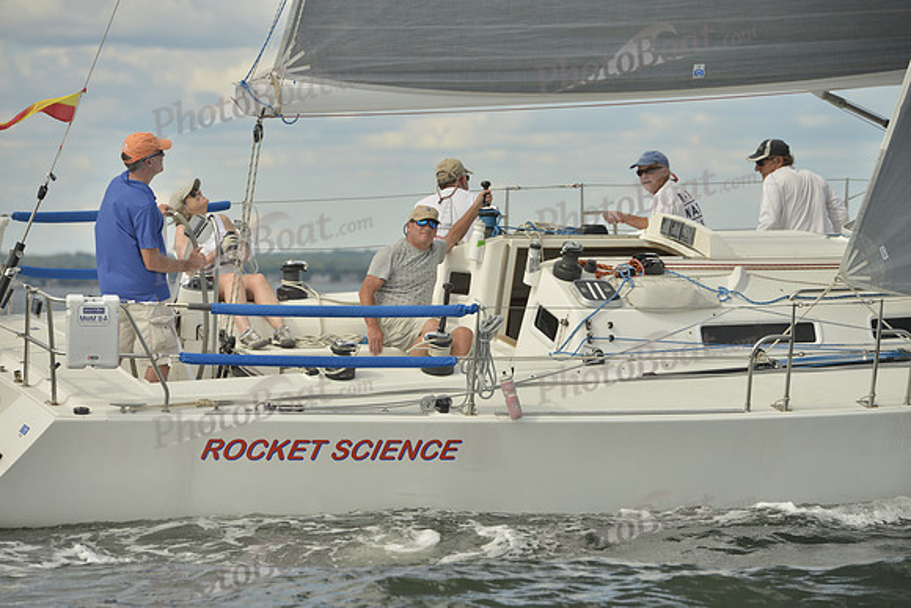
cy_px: 304
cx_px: 456
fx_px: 4682
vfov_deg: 7.4
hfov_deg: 11.1
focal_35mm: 185
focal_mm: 185
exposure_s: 1/1000
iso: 200
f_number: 7.1
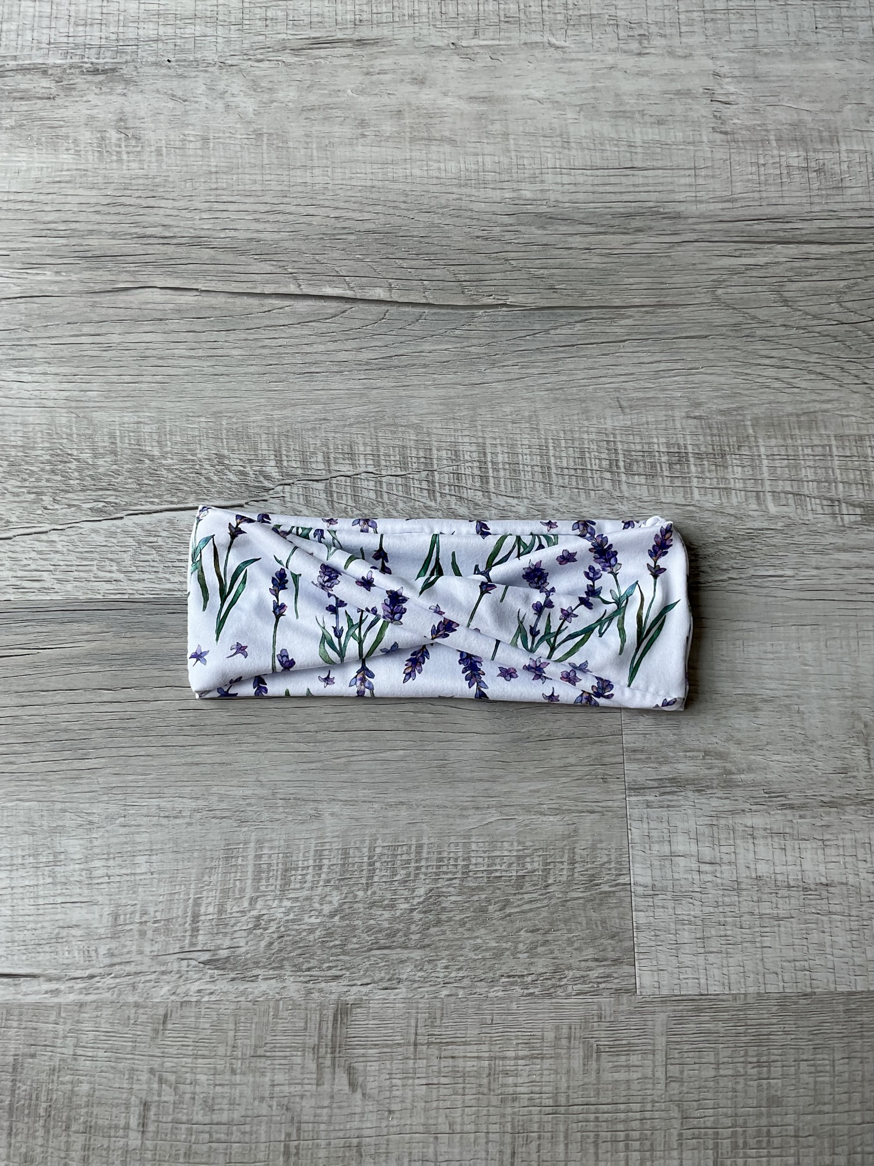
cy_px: 583
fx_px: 976
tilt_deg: -79.8
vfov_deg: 61.7
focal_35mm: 29
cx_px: 437
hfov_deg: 48.2
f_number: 1.8
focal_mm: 3
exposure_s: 1/149
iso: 16
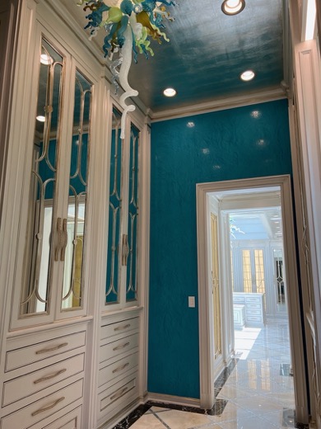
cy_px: 214
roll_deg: -0.2
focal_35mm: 26
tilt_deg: +11.8
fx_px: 321
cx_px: 160
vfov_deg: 67.3
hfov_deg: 53.1
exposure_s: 1/209
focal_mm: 5.7
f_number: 1.5
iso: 50
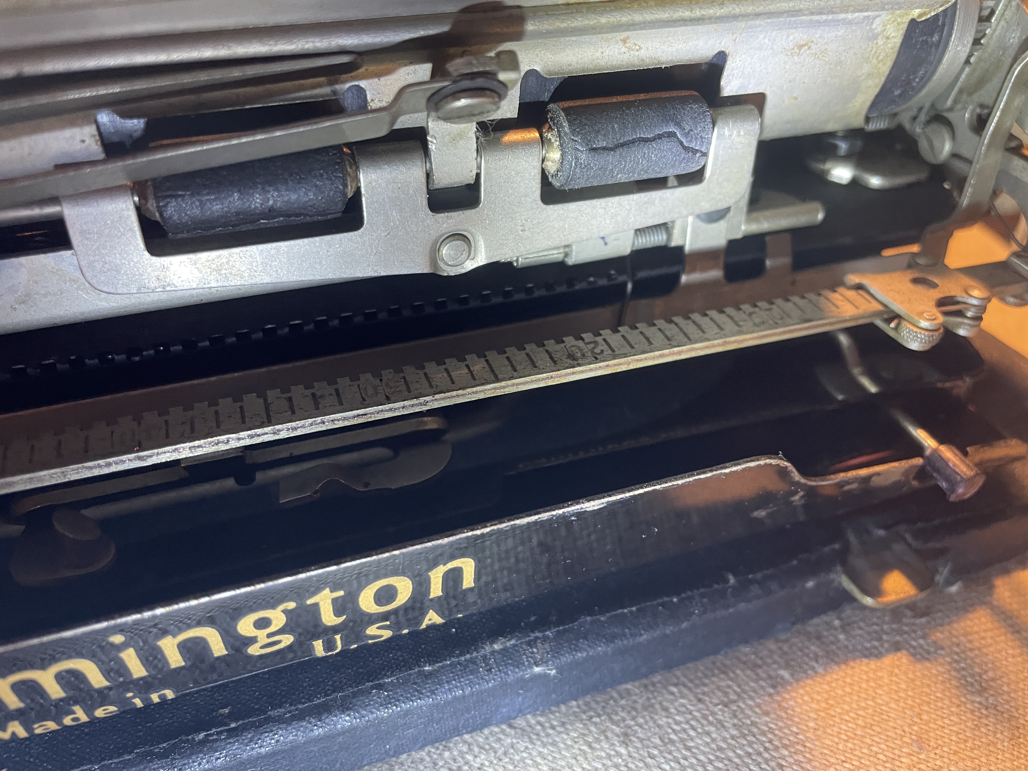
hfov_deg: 67.3
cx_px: 514
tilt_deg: -37.4
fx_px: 772
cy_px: 386
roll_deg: -0.7
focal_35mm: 26
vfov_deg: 53.1
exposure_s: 1/60
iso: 320
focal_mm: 4.2
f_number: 1.6
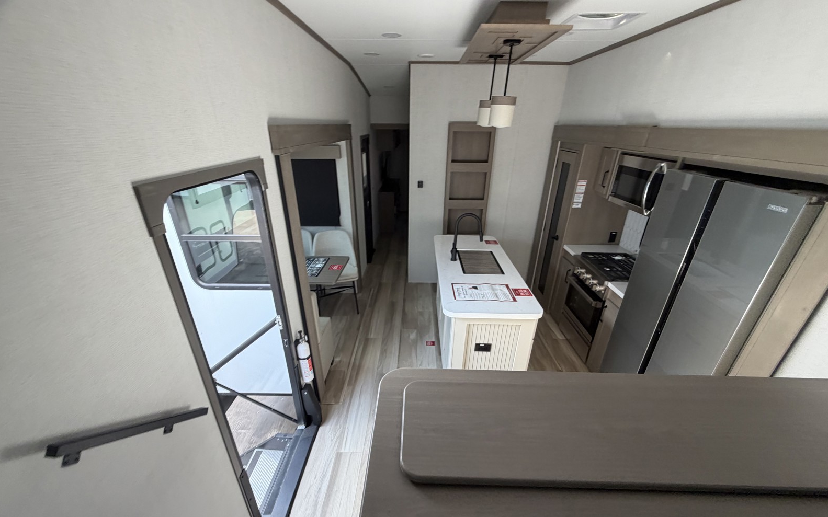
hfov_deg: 101.5
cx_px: 412
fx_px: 338
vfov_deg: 74.3
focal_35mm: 15
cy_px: 296
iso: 160
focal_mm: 2.22
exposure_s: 1/121
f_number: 2.2
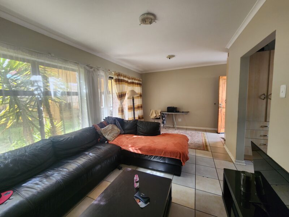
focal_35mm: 13
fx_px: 109
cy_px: 108
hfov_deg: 106.2
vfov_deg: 89.9
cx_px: 144
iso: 100
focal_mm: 2.2
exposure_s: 1/50
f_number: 2.2
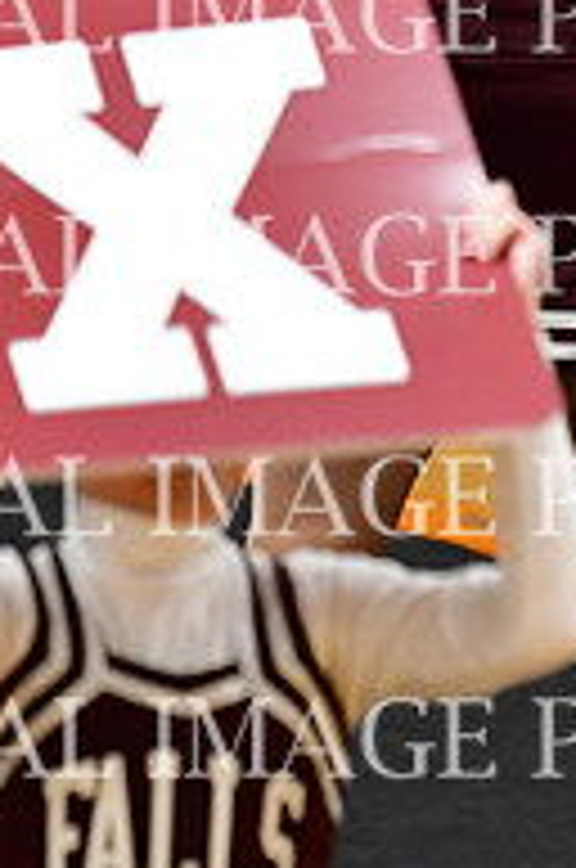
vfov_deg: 2.7
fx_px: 18497
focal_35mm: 768
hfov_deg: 1.8
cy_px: -108
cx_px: 502
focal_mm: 170
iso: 4000
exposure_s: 1/500
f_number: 3.5
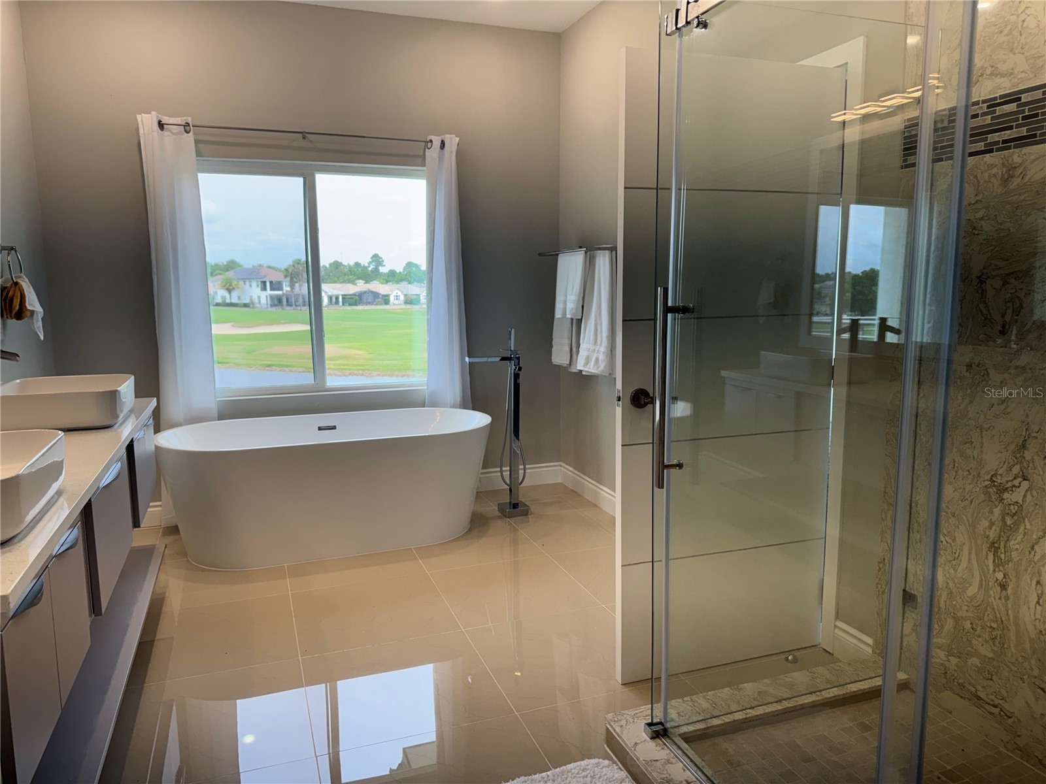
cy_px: 392
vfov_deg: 56.8
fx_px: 725
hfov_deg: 71.6
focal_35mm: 24
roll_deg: +0.7
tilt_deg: -8.6
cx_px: 523
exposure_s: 1/269
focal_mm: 6.76
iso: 80
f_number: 1.78
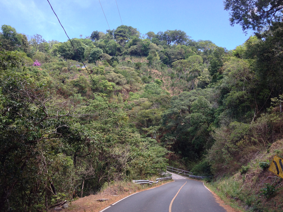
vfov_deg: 40.7
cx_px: 142
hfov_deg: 52.6
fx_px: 286
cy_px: 106
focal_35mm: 35
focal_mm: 4.28
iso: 50
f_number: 2.4
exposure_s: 1/253
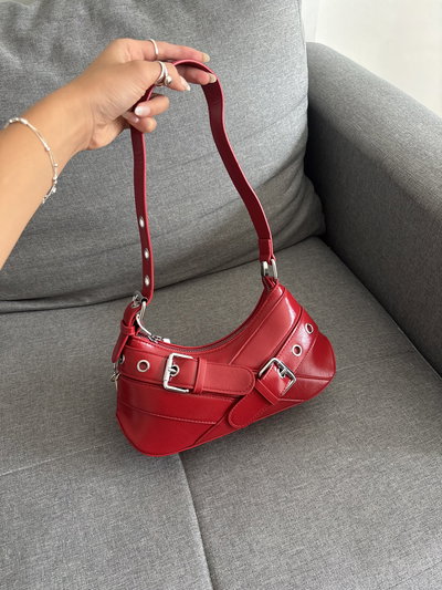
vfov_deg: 67.3
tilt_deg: -43.3
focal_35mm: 26
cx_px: 221
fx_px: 442
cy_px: 295
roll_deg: +0.3
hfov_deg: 53.1
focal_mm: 5.96
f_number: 1.6
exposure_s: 1/60
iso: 200
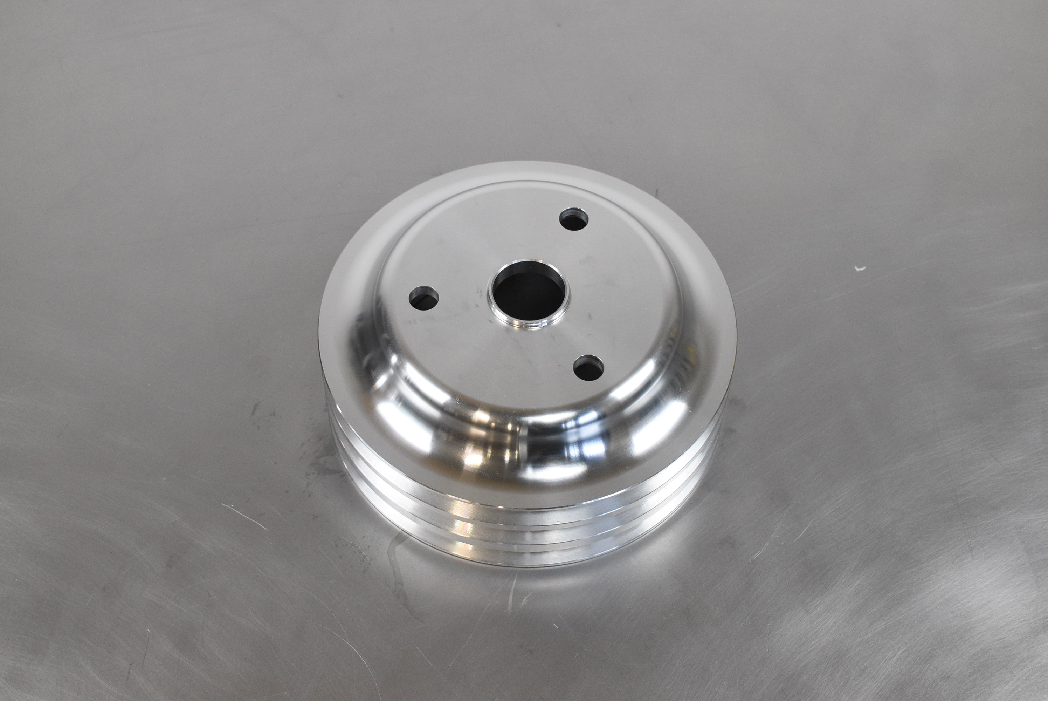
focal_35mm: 57
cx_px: 524
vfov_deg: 23.8
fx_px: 1661
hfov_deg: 35.0
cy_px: 350
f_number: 7.1
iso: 1250
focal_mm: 38
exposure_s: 1/200
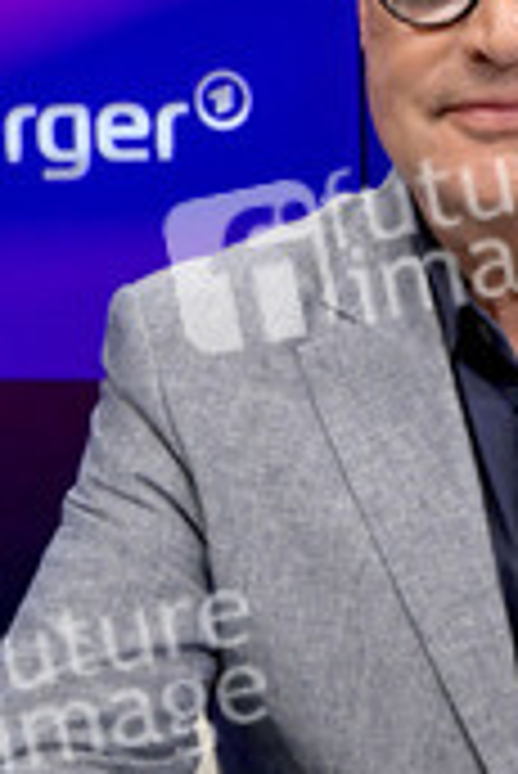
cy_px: 472
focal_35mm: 72
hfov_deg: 18.4
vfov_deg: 28.0
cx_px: 527
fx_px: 1551
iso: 2500
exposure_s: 1/200
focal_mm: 31
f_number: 6.3
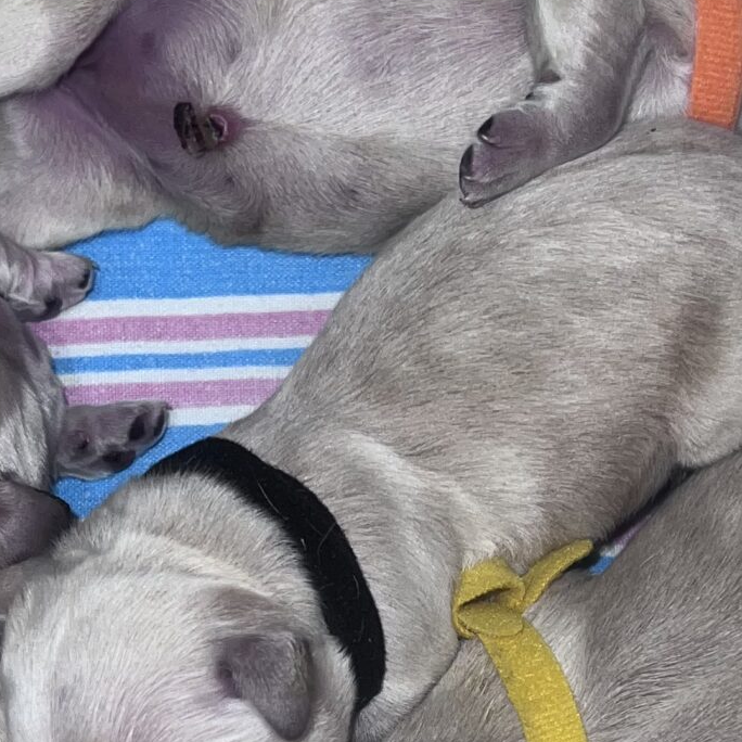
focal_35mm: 86
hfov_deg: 20.2
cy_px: 713
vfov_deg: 19.7
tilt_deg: -80.8
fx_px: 2086
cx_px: 431
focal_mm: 5.7
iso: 32
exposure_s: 1/65
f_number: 1.5
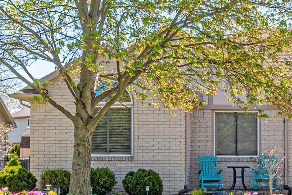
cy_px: 100
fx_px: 608
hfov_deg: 25.8
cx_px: 284
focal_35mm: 75
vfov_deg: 18.2
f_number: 18
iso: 250
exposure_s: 1/80
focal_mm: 20
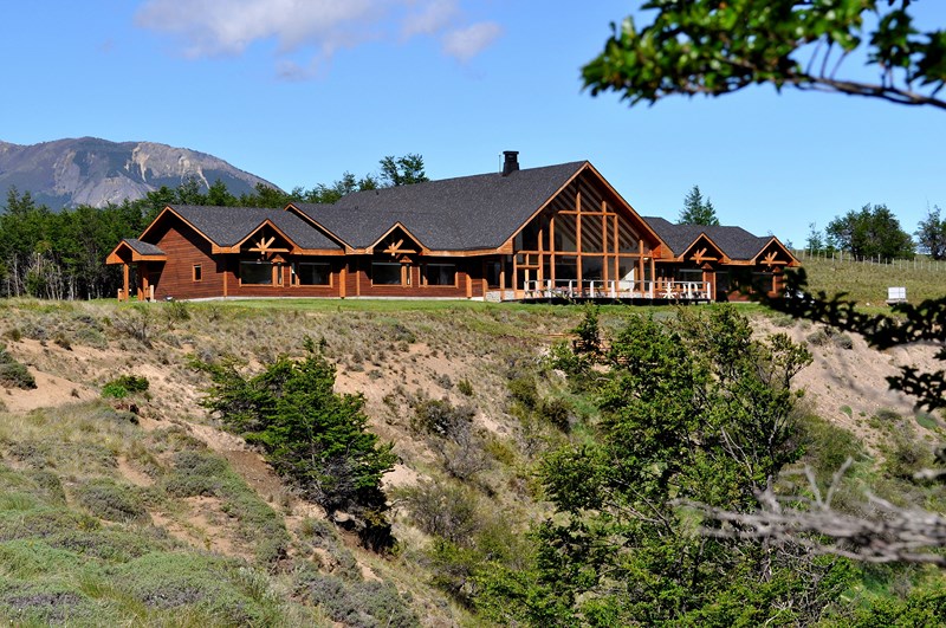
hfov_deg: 24.7
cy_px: 314
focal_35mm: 82
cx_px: 473
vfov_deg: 16.5
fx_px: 2165
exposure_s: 1/400
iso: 250
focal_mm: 55
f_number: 10
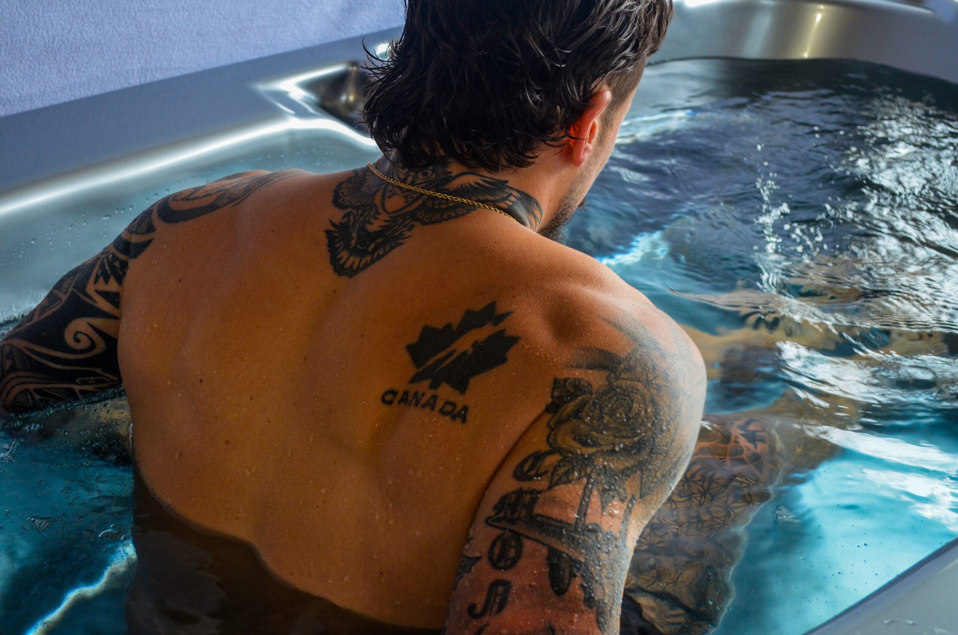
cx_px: 479
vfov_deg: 25.0
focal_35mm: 54
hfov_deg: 36.9
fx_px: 1434
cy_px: 318
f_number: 5
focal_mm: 36
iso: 800
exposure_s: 1/40
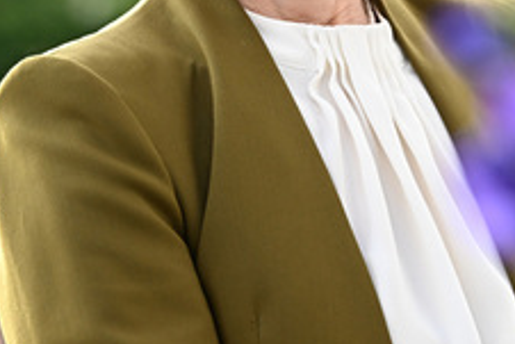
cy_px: -116
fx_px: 9104
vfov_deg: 2.2
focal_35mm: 636
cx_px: 681
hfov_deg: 3.2
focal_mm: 200
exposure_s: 1/320
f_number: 6.3
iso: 500
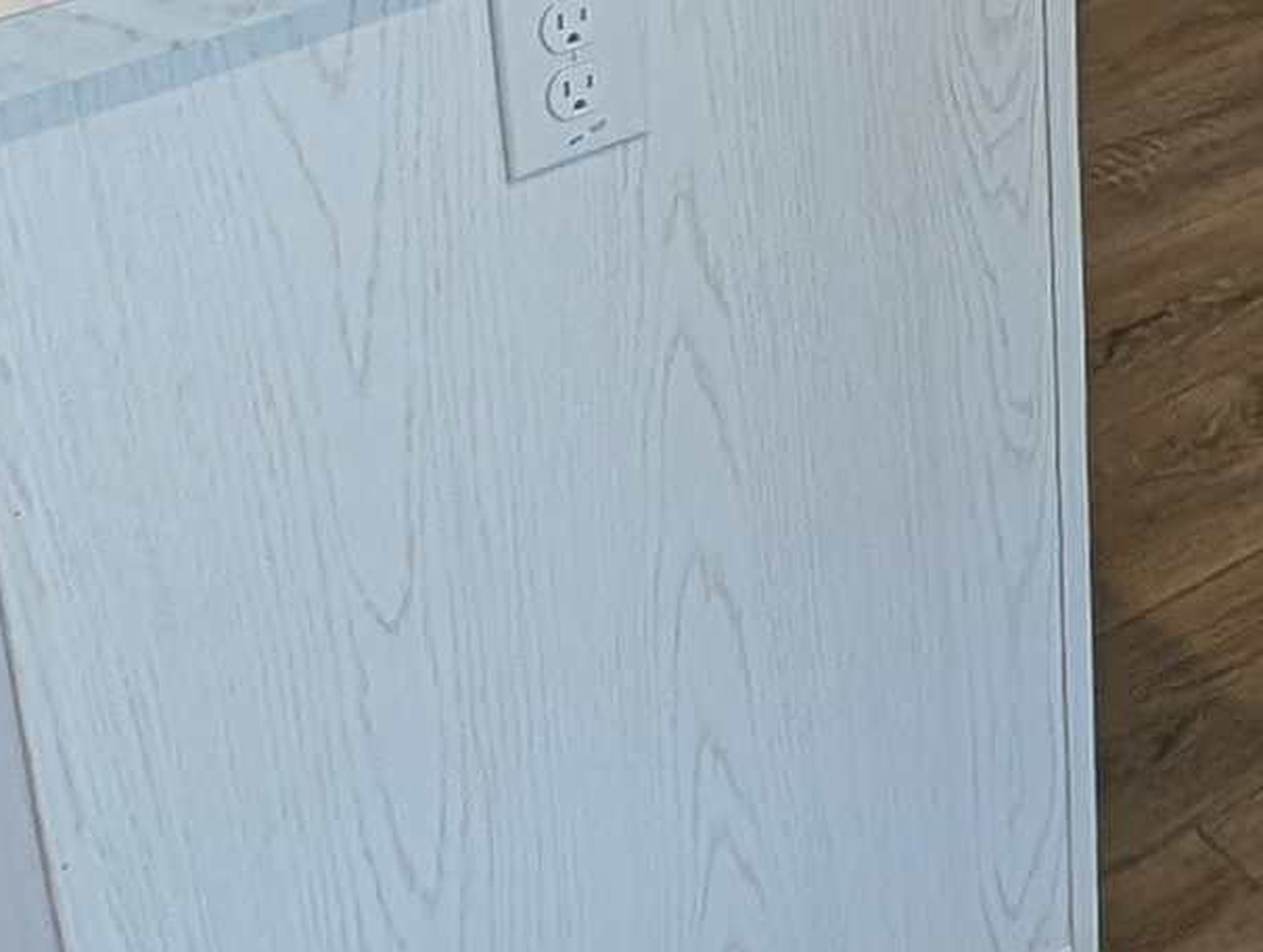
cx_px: 1414
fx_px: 2960
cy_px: -402
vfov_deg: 16.8
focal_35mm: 81
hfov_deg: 22.6
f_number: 1.95
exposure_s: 1/60
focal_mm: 2.23
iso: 74
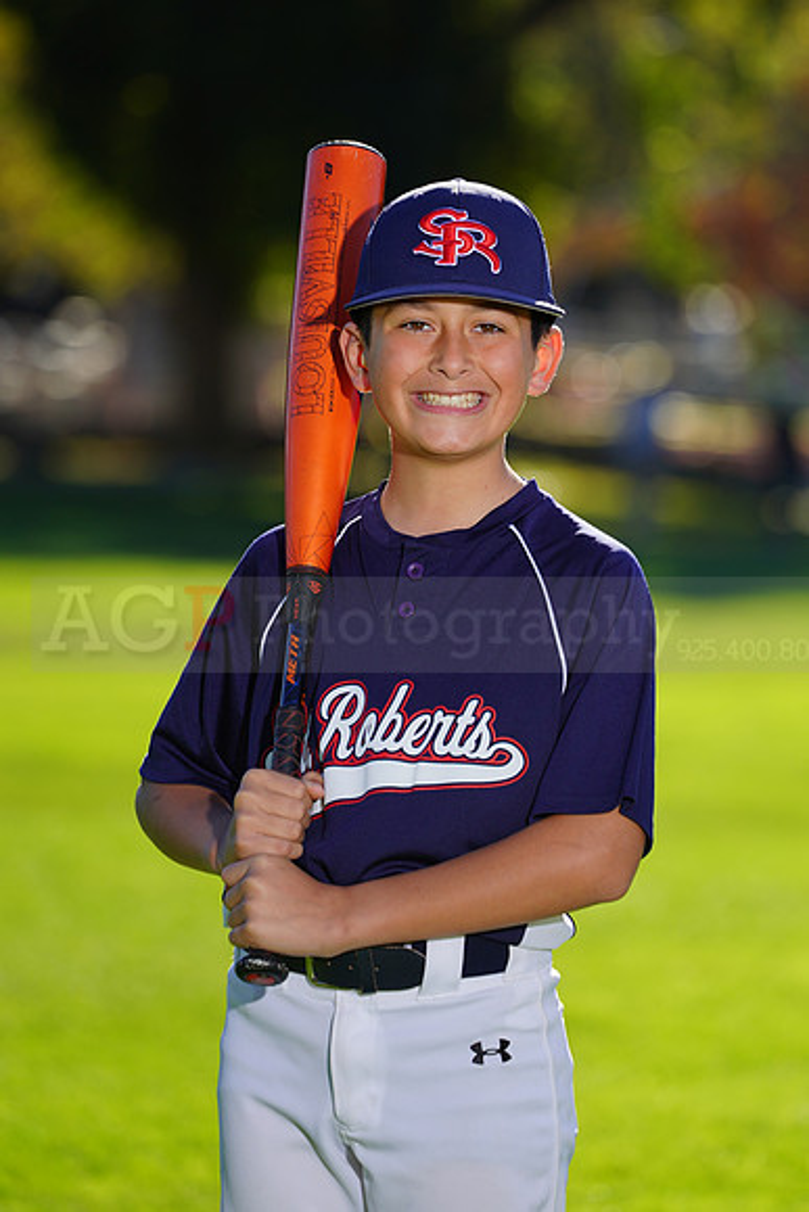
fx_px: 11857
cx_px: 404
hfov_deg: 3.9
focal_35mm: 352
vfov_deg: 5.9
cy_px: 606
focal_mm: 352
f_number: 8
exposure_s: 1/250
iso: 100
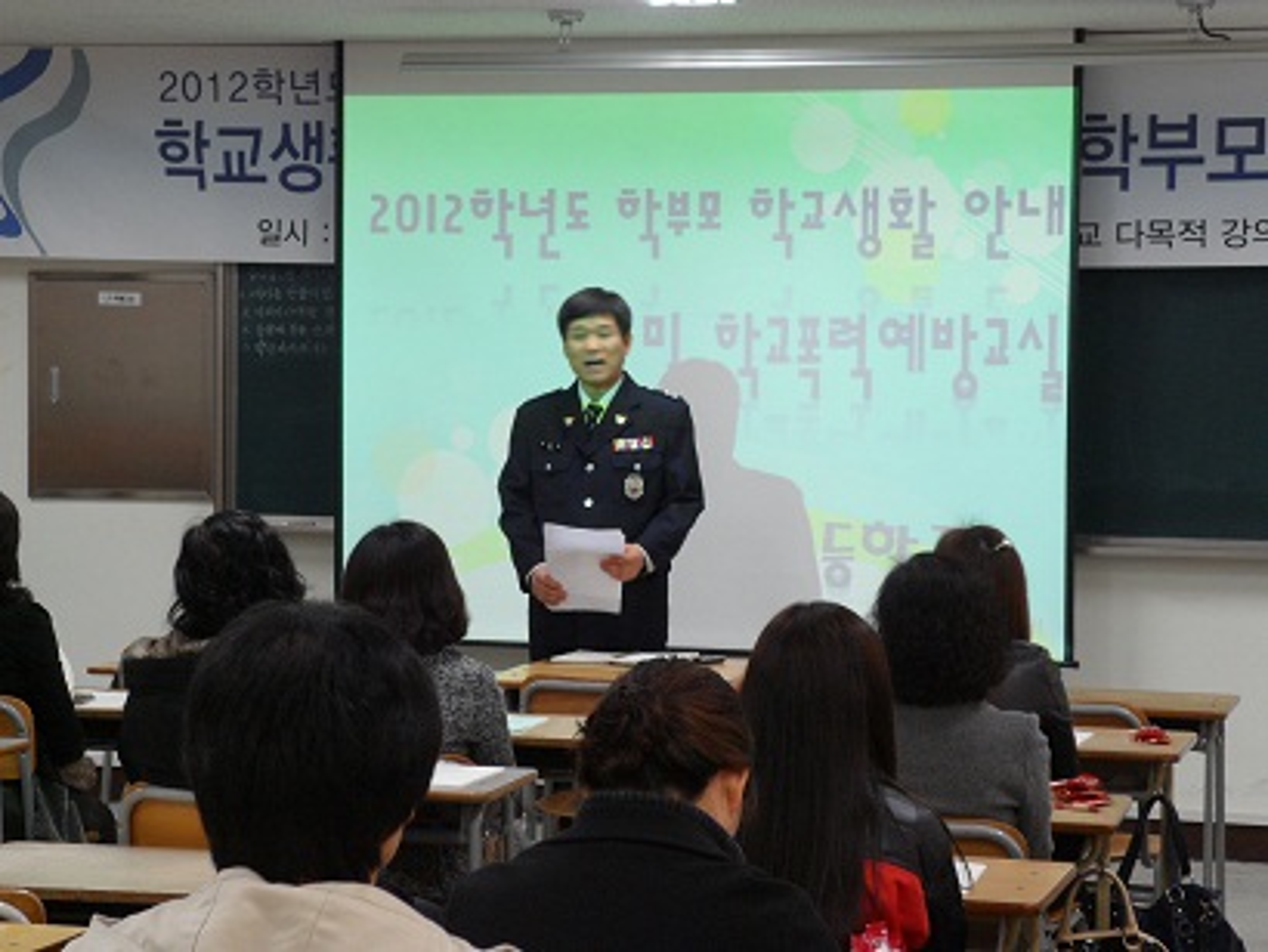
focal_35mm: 86
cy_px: 476
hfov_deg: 22.7
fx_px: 3152
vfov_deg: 17.2
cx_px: 634
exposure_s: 1/20
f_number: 4.3
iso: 200
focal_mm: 15.4
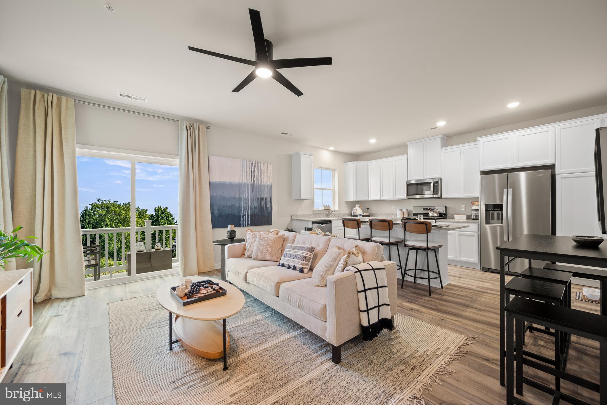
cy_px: 202
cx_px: 304
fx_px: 236
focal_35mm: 14
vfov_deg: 81.3
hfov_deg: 104.2
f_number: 8
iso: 400
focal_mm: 14
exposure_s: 1/2
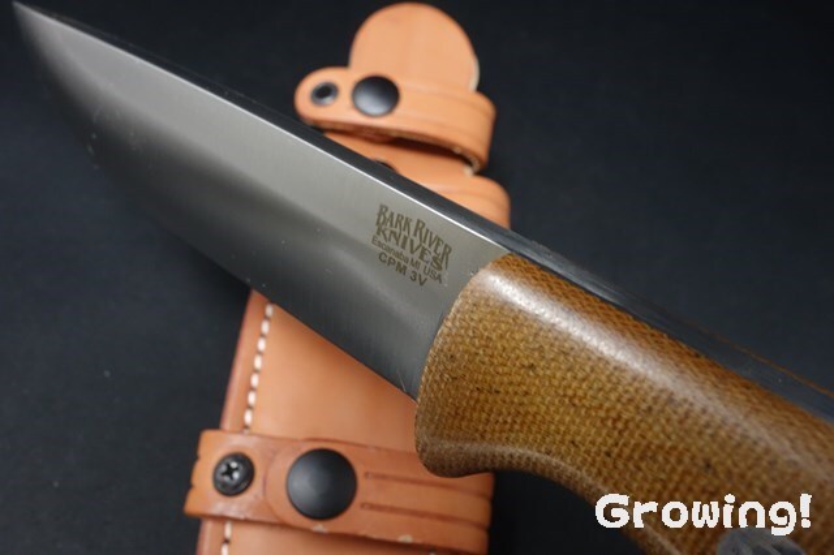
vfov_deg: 46.4
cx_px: 417
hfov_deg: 65.5
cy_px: 278
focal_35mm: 28
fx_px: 648
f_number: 7.1
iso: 800
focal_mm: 10.4
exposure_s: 1/30
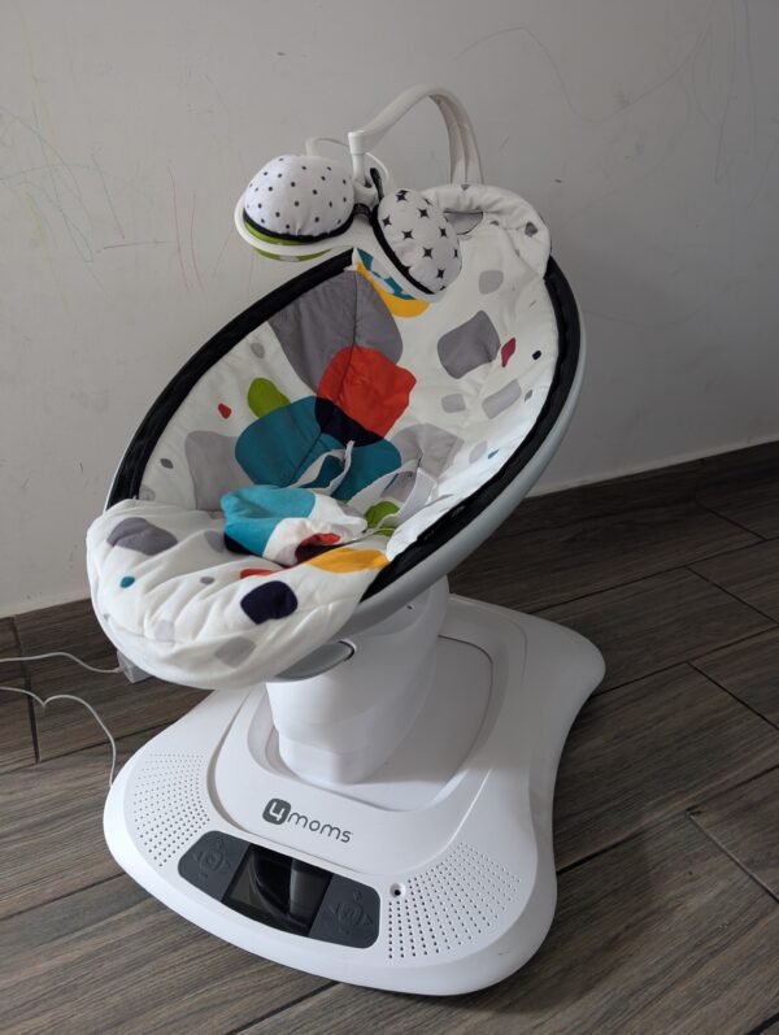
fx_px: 718
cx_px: 390
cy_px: 518
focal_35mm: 24
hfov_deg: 56.9
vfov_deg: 71.5
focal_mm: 6.9
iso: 201
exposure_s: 1/24.1
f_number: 1.68
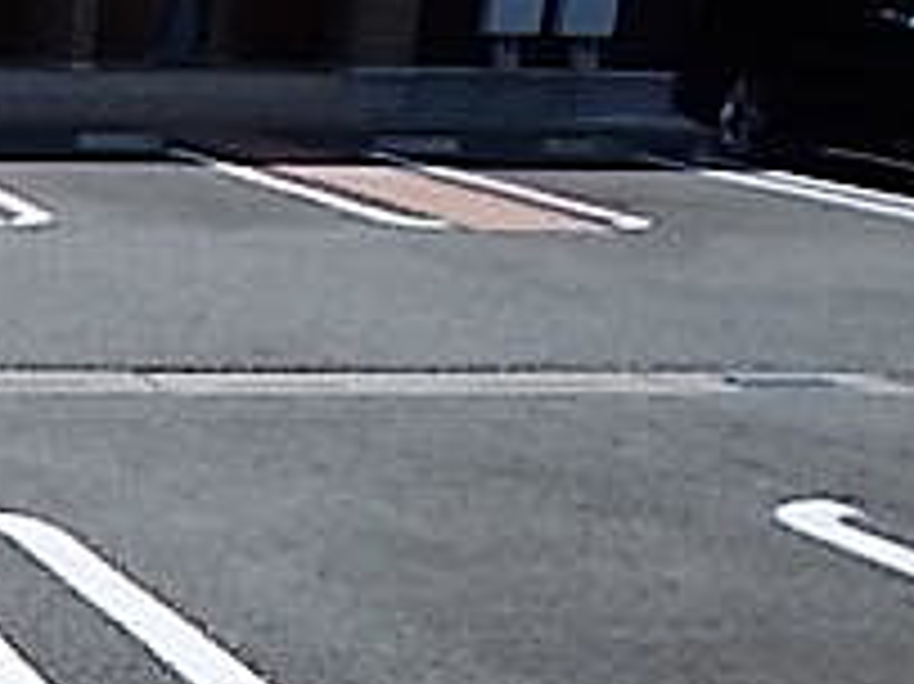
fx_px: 2164
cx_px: -288
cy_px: 788
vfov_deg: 17.3
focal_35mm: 82
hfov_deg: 21.5
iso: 80
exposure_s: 1/160
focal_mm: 4.6
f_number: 8
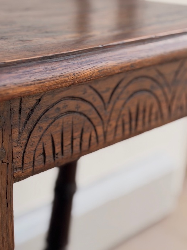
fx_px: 605
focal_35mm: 84
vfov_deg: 23.2
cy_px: 156
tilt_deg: -20.5
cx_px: 115
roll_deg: -3.4
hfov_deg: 17.5
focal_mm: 6.93
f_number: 1.8
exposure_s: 1/397
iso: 64
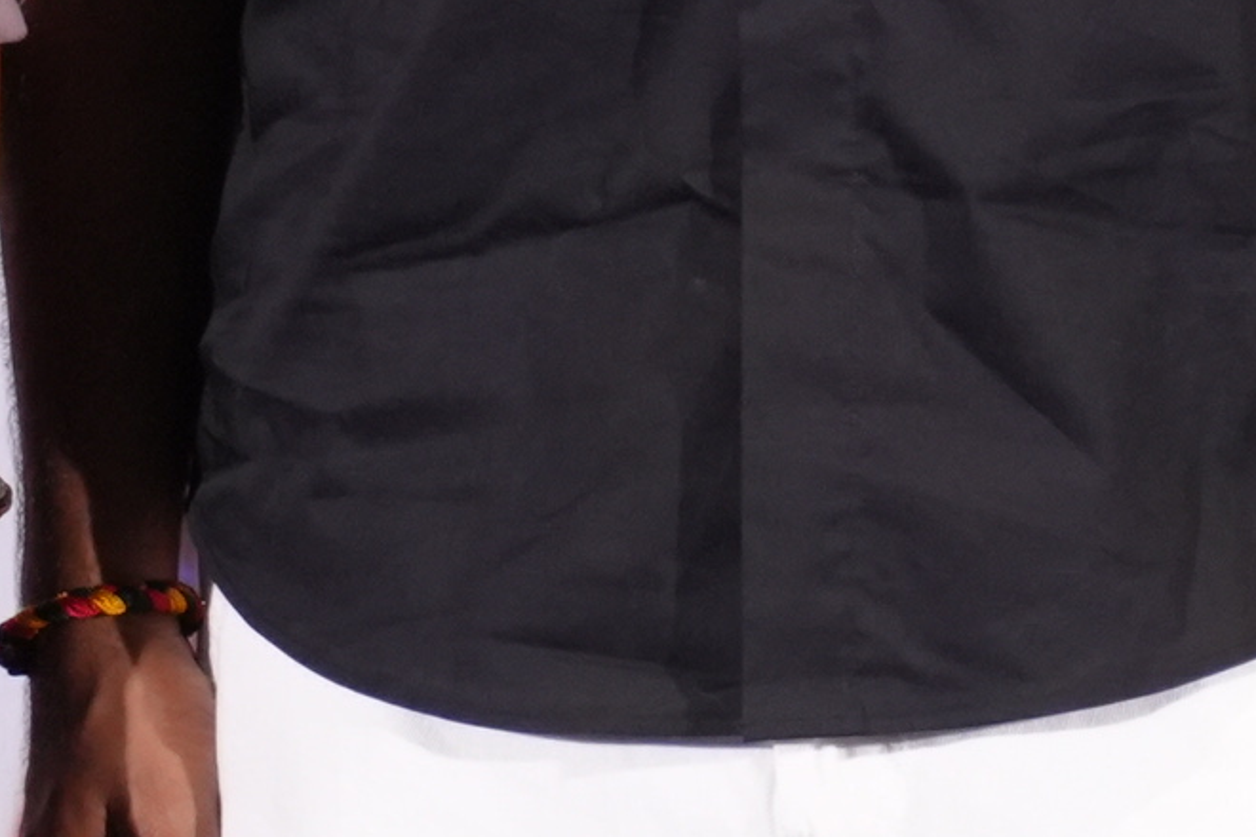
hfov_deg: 5.3
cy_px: -1134
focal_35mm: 384
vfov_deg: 3.5
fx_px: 13396
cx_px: 1515
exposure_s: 1/160
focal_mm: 55
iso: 1600
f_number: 2.8
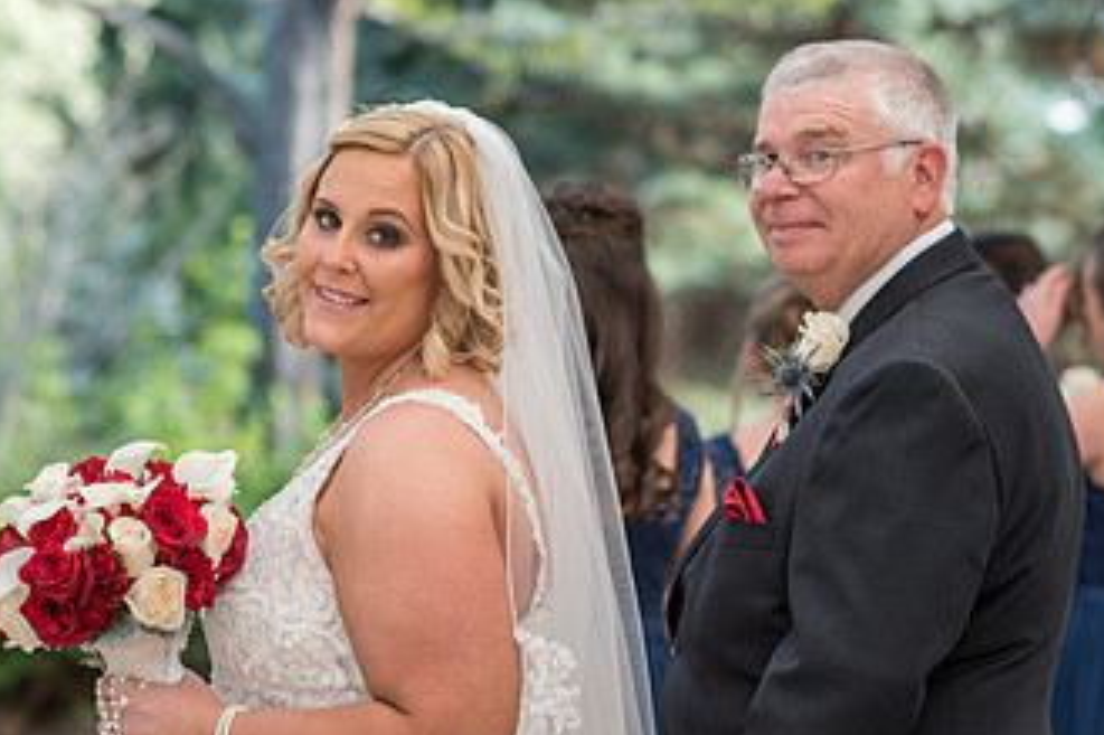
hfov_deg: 13.7
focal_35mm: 150
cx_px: 671
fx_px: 4597
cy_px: 294
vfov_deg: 9.1
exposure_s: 1/250
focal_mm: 85
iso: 100
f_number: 2.8
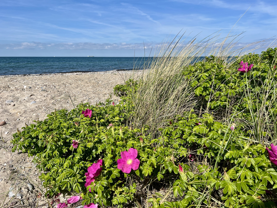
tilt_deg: -13.3
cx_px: 138
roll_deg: +0.3
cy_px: 104
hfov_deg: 67.3
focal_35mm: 26
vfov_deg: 53.1
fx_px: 208
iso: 50
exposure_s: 1/5076
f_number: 1.5
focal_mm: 5.7
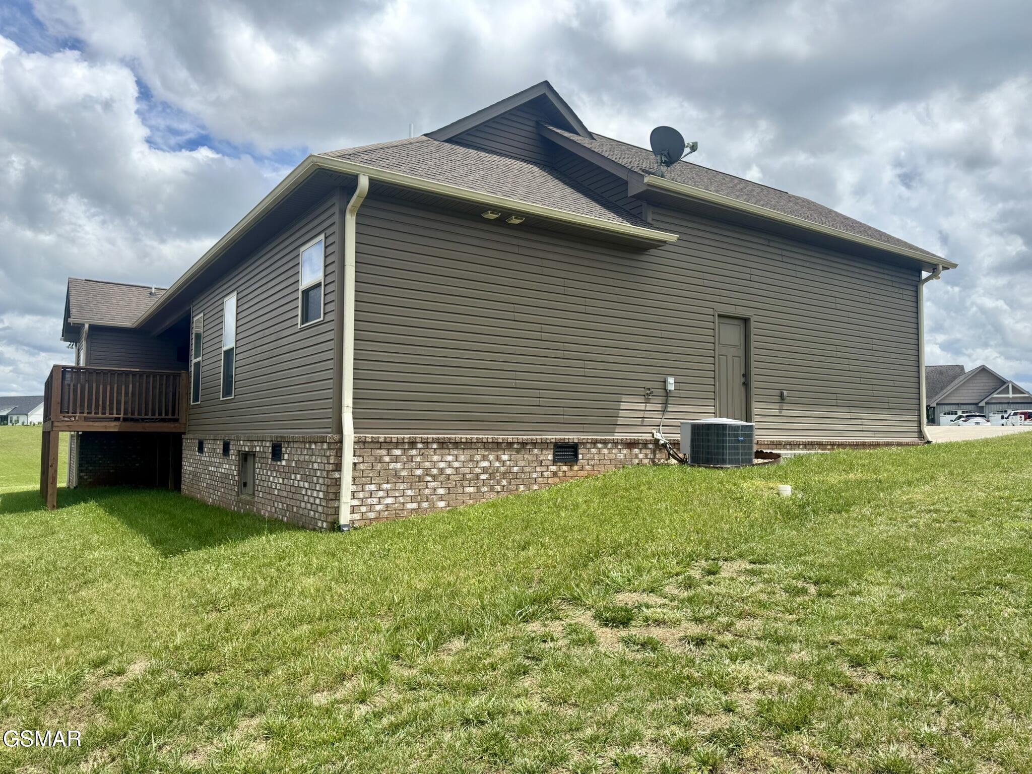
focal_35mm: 24
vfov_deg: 56.8
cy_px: 387
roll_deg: -1.2
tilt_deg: +3.7
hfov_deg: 71.6
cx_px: 516
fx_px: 716
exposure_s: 1/5348
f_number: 1.78
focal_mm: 6.76
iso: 80
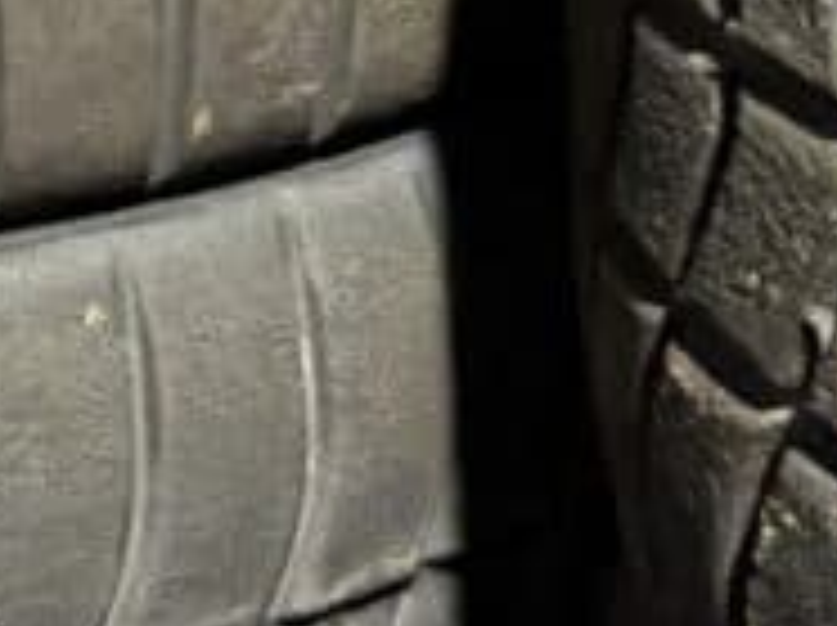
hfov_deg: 16.6
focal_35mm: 112
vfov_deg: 11.9
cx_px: -248
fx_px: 2705
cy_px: -603
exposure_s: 1/9
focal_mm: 5.96
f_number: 1.6
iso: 1250
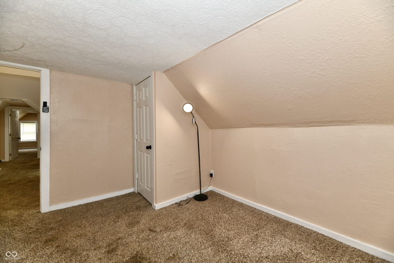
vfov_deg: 81.2
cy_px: 132
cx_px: 197
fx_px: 153
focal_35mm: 14
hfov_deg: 104.3
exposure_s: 1/60
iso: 640
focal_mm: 14
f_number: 6.3
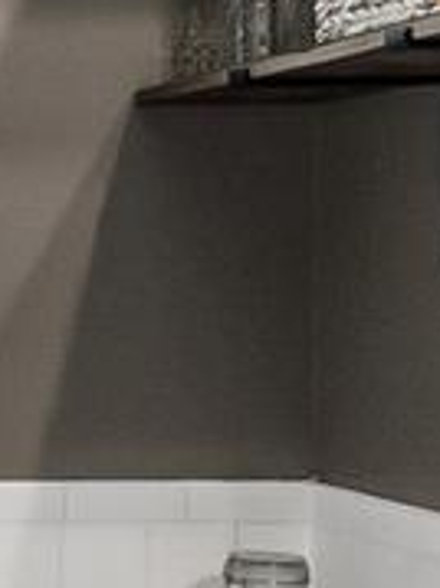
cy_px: 283
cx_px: -591
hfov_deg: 10.9
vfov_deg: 17.0
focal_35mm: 116
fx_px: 1968
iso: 400
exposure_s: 1/125
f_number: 5.6
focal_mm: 10
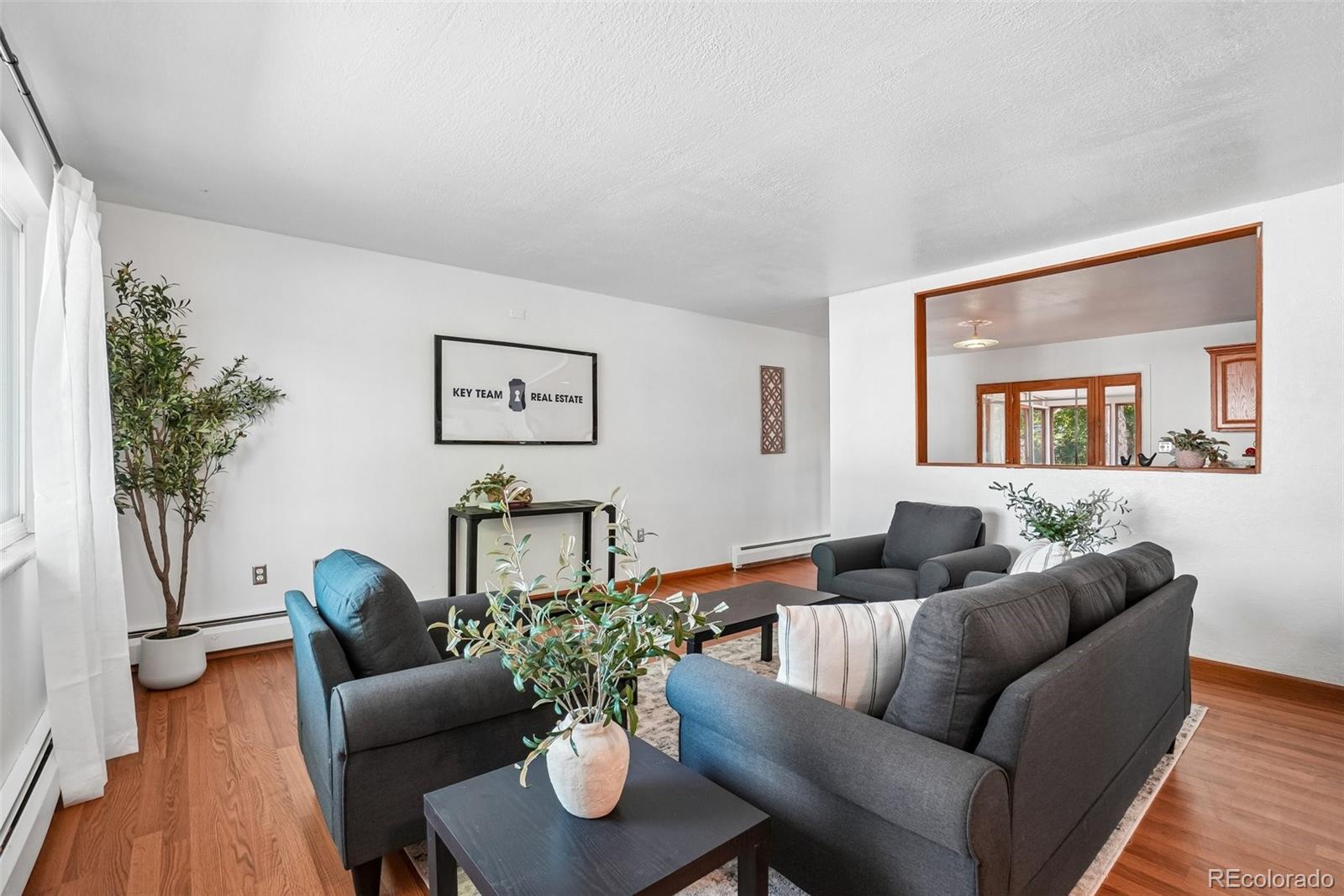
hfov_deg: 100.4
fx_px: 560
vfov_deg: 77.3
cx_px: 672
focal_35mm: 15
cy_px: 448
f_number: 8
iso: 400
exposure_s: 1/10
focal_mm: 10
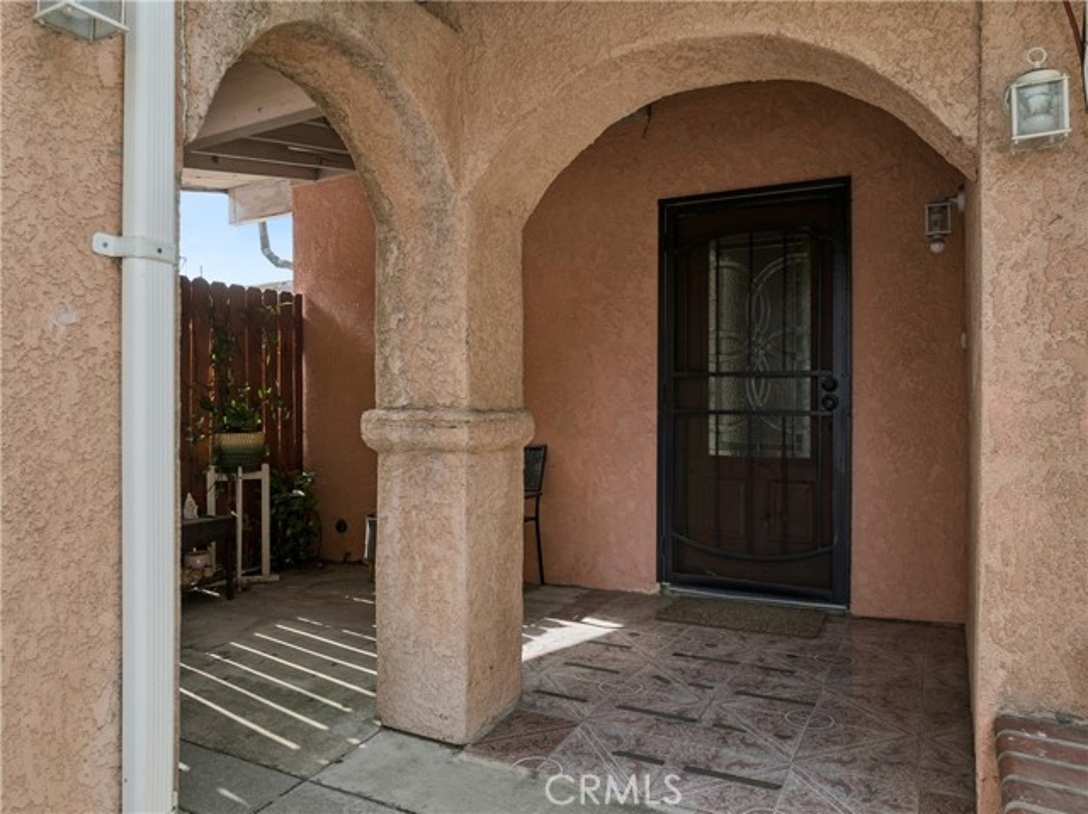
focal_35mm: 24
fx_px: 754
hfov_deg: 71.6
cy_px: 407
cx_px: 544
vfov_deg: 56.8
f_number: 2.8
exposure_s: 1/15
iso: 130
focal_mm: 12.3
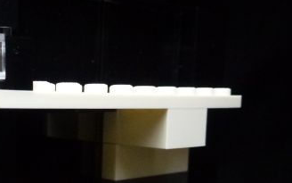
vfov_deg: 20.4
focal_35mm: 62
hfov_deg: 31.5
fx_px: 493
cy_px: 174
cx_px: 30
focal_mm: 4.3
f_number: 3.3
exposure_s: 1/4
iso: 500
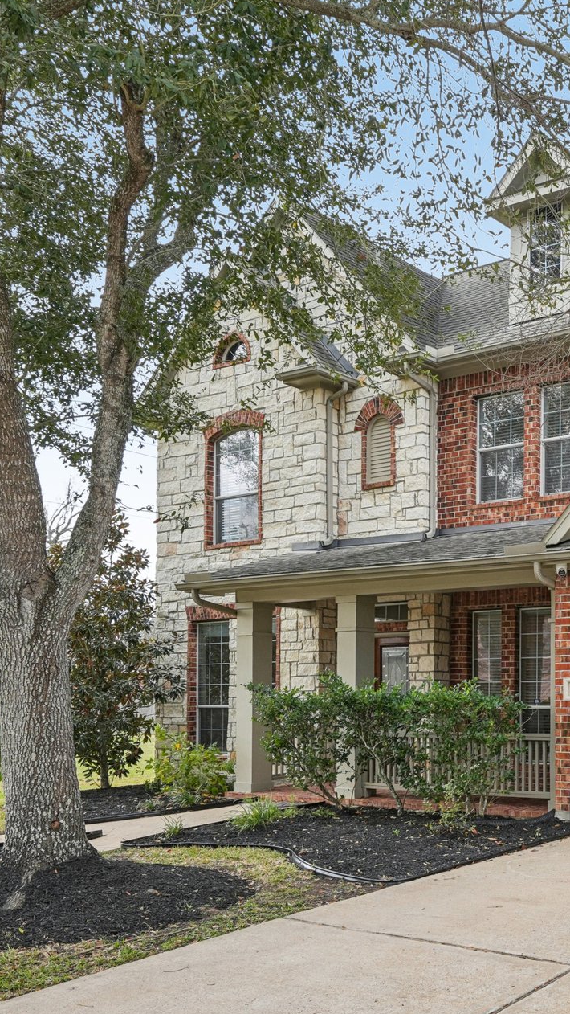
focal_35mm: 34
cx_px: 676
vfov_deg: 58.0
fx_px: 913
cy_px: 524
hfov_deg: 29.9
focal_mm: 20
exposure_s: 1/250
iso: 400
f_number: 8
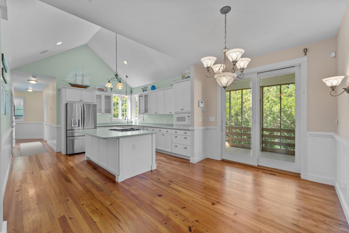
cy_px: 116
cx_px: 174
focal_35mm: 14
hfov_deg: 104.3
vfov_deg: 81.2
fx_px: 136
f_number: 8
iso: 100
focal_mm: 14
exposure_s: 1/2.5
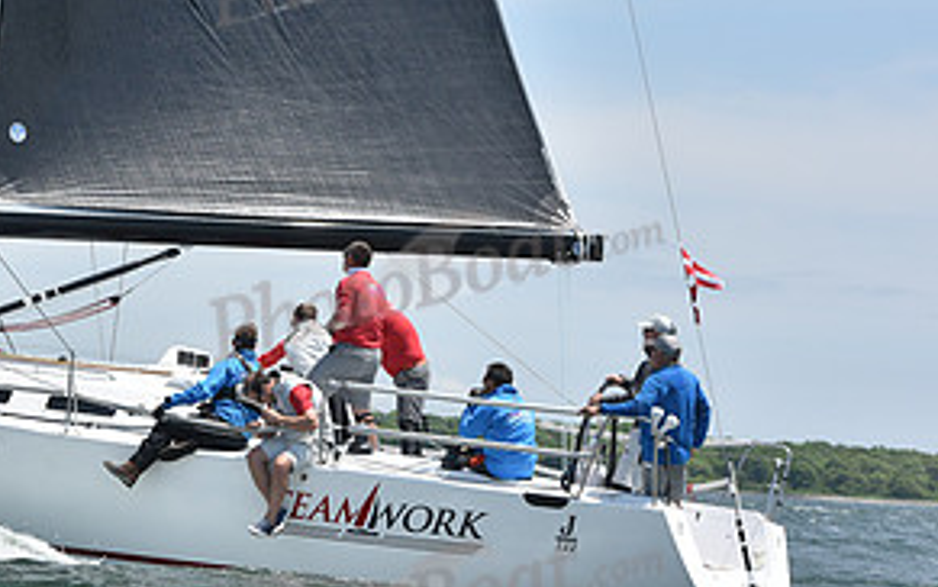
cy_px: 156
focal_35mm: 183
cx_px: 45
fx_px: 4679
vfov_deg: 7.2
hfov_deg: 11.4
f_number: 6.3
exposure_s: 1/1250
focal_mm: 90
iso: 250
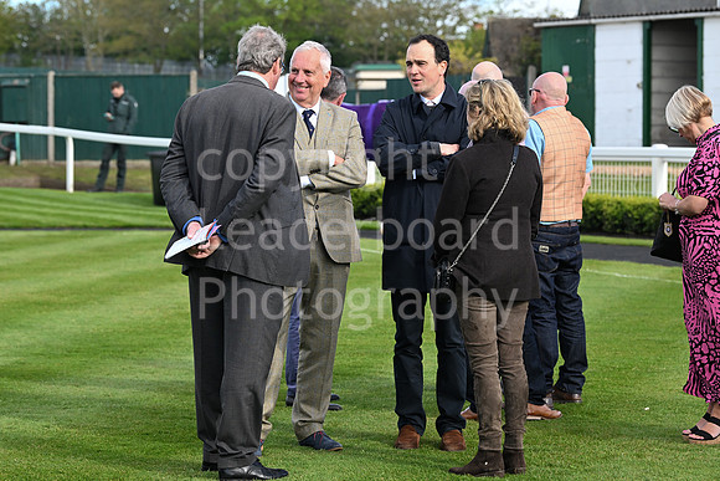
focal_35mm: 125
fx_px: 2500
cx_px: 360
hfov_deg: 16.4
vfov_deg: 11.0
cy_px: 240
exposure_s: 1/1000
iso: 800
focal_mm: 125
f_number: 6.3
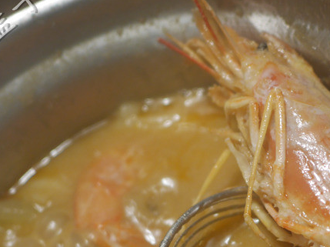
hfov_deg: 27.3
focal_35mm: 70
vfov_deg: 20.2
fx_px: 667
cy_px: 260
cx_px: 256
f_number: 1.7
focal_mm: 15
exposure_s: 1/60
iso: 320
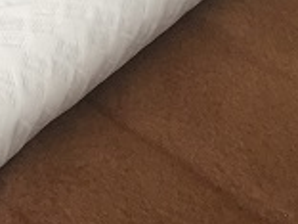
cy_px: 80
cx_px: -61
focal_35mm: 149
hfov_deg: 12.9
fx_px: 1283
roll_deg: -1.6
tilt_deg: -39.8
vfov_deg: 10.0
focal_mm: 4.15
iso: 50
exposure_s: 1/33
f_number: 2.2
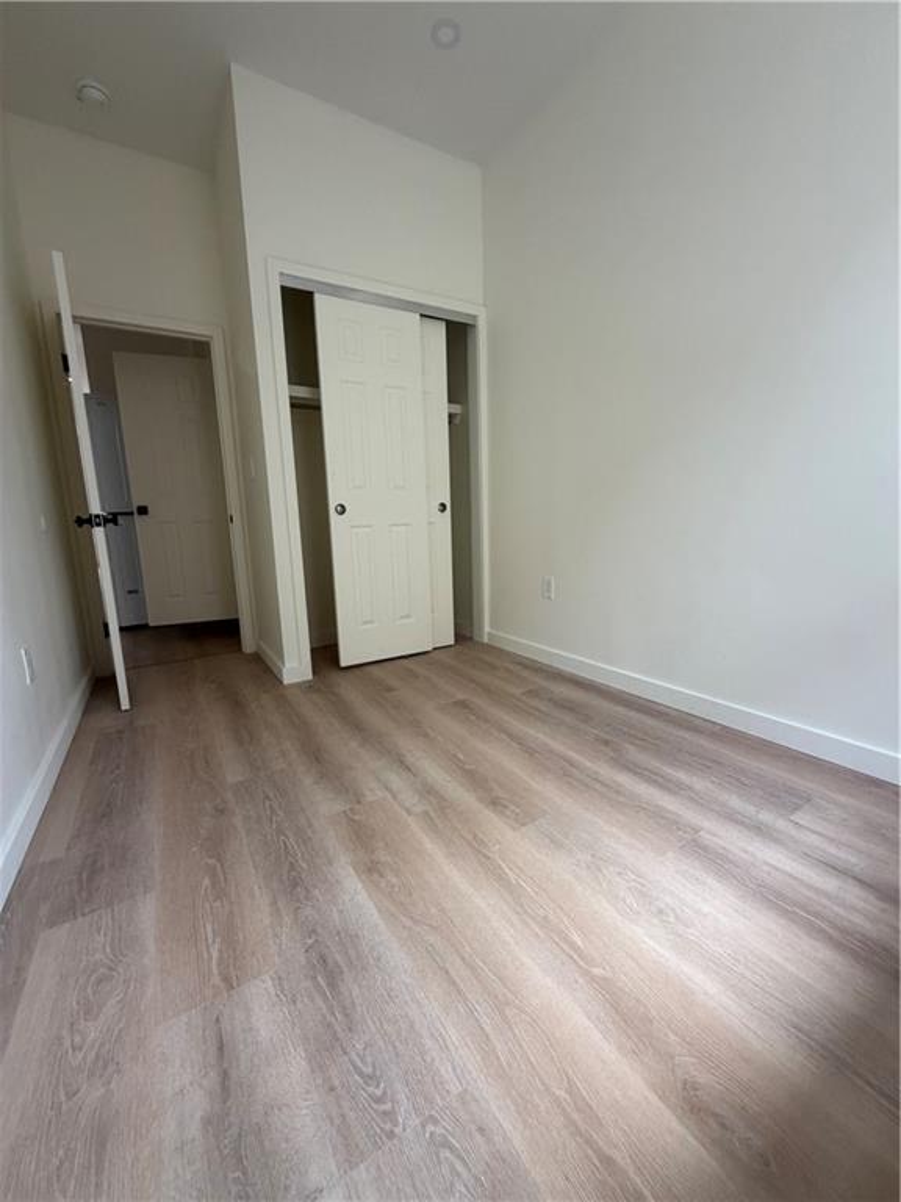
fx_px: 486
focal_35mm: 14
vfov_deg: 102.1
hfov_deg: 85.7
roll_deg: +1.4
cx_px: 450
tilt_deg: -9.9
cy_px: 601
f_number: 2.2
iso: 250
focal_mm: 2.22
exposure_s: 1/121
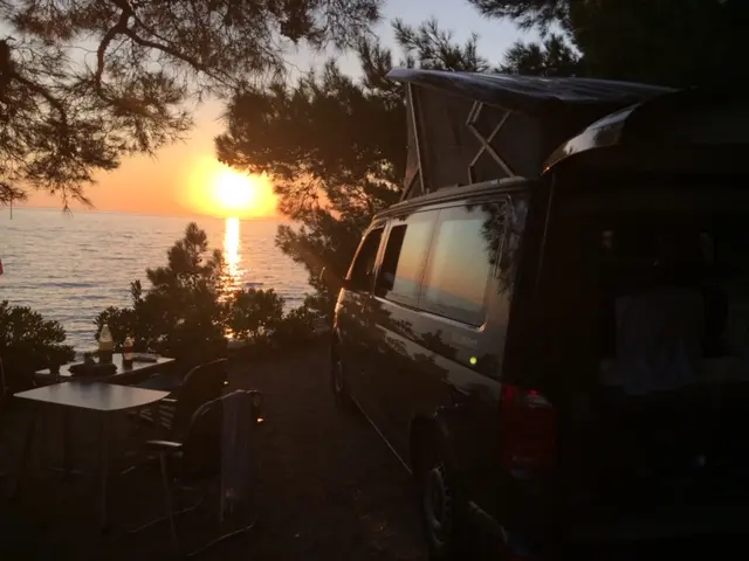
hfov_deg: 61.7
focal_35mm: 29
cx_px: 374
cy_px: 280
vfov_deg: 48.2
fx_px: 627
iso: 32
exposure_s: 1/1276
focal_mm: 4.15
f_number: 2.2
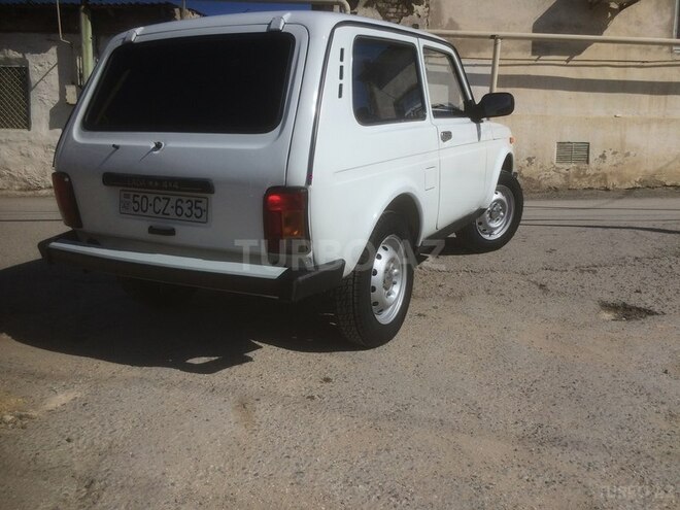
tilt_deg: -6.9
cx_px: 340
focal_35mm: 29
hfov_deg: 61.7
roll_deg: -1.8
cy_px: 255
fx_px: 570
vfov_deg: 48.2
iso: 32
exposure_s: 1/5128
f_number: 2.2
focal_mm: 4.15
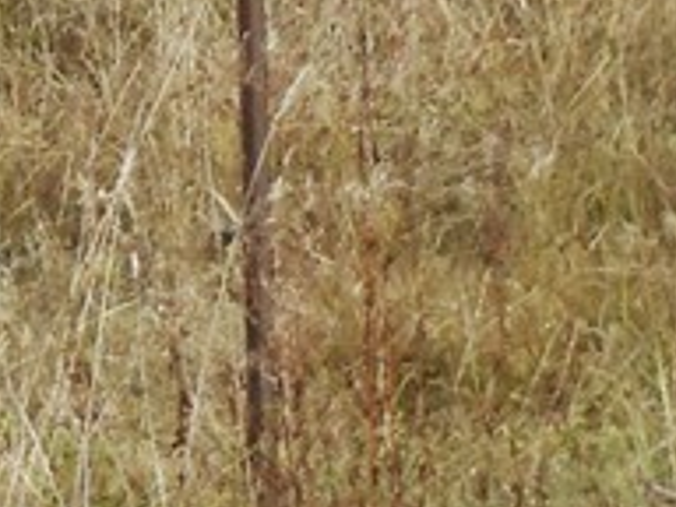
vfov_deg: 2.5
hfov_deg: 3.2
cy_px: -658
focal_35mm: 602
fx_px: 11756
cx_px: -1046
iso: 100
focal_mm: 15.35
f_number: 4.8
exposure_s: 1/500
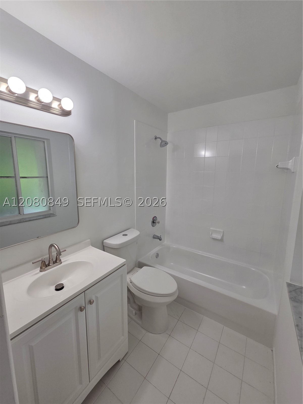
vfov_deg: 106.2
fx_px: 152
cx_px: 152
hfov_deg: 89.9
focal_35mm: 13
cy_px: 202
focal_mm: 2.2
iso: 125
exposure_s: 1/120
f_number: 2.2
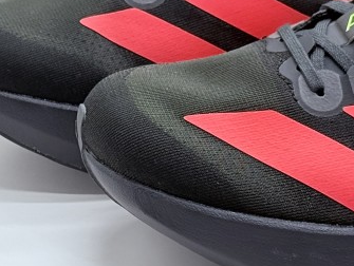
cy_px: 119
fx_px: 624
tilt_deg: -24.2
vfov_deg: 24.1
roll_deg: +1.7
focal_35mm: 61
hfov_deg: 31.5
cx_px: 139
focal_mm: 6.76
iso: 64
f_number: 1.78
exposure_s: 1/545
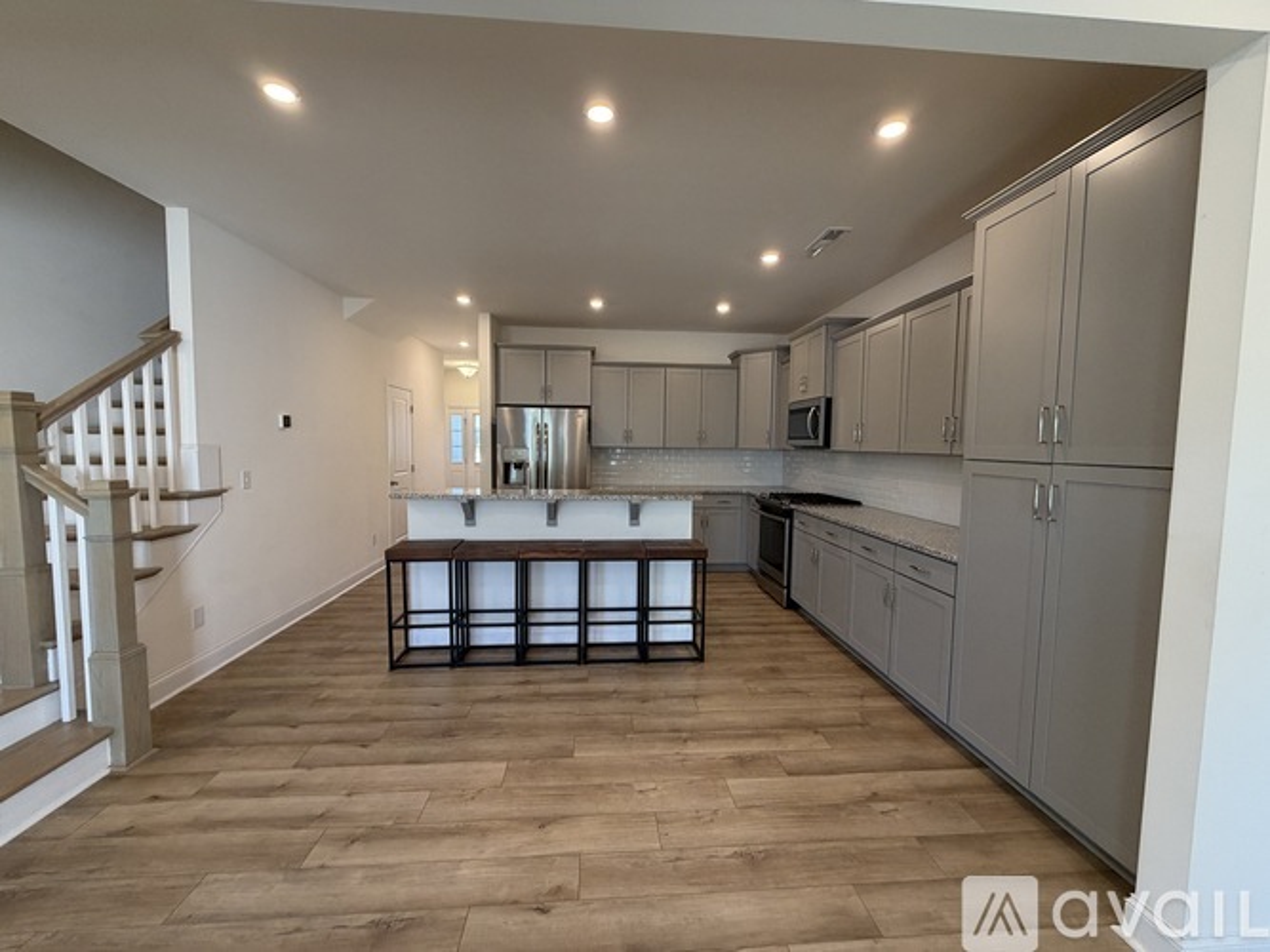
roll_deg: -0.8
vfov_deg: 85.7
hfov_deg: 102.1
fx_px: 514
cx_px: 635
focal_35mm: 14
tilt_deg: -3.5
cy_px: 476
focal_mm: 2.22
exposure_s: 1/60
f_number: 2.2
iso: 160
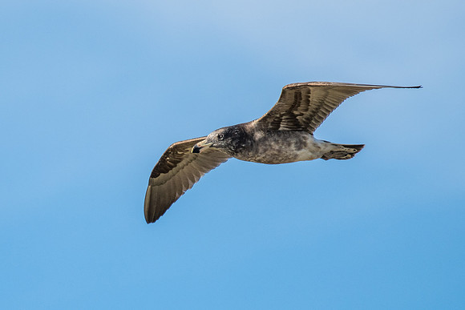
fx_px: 12733
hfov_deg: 2.1
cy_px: 184
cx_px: 90
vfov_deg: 1.4
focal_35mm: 986
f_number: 5.6
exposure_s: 1/3200
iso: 400
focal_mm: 420
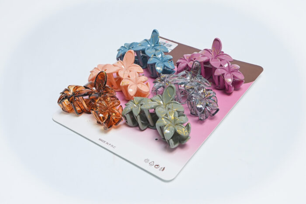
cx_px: 153
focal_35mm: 46
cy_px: 102
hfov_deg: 42.7
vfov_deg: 29.3
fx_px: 391
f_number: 5
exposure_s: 1/160
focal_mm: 31
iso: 800
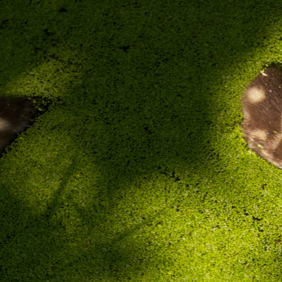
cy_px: 206
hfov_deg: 6.3
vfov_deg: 6.3
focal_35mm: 278
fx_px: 2559
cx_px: 294
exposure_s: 1/160
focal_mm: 55
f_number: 5.6
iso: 100
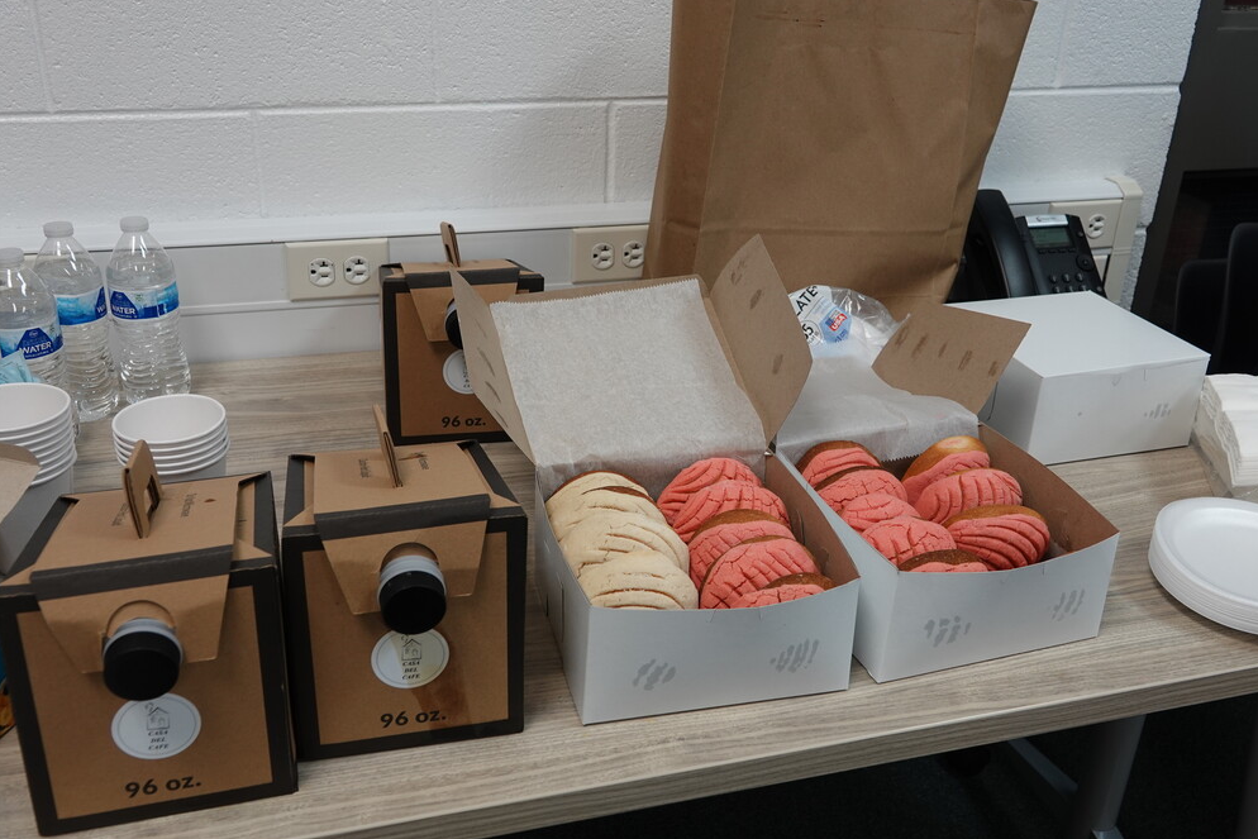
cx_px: 644
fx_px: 1188
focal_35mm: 34
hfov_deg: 55.8
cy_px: 417
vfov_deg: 38.9
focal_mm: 12.04
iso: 160
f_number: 2.8
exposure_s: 1/40
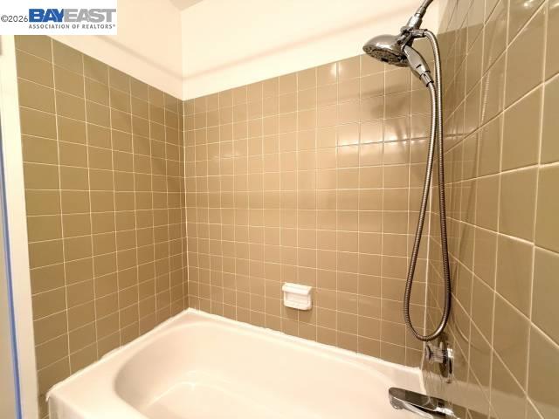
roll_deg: -0.1
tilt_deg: -2.8
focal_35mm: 14
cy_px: 210
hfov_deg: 102.1
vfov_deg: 85.7
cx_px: 280
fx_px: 226
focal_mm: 2.22
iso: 250
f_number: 2.2
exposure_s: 1/120
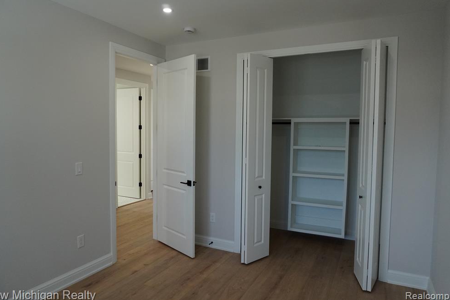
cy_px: 147
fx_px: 312
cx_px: 217
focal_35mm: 25
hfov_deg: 71.5
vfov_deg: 51.3
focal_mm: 16
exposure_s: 1/250
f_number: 5.6
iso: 1600
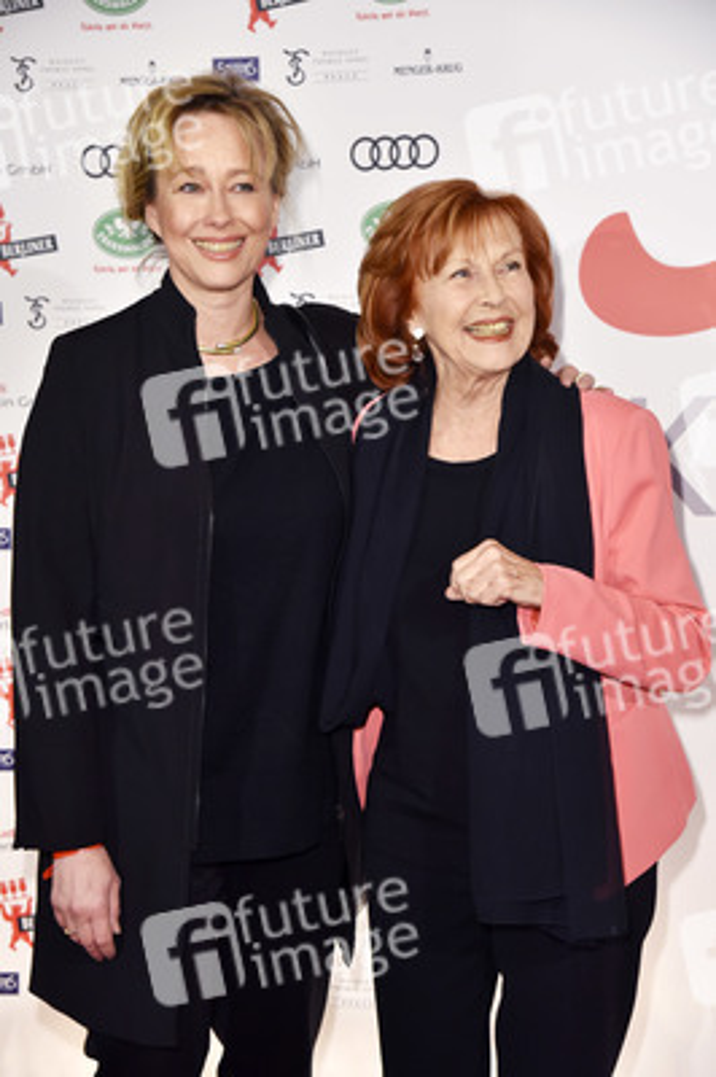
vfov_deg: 28.9
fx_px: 2092
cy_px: 538
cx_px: 358
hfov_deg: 19.4
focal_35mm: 70
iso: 2500
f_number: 6.3
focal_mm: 70
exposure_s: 1/160
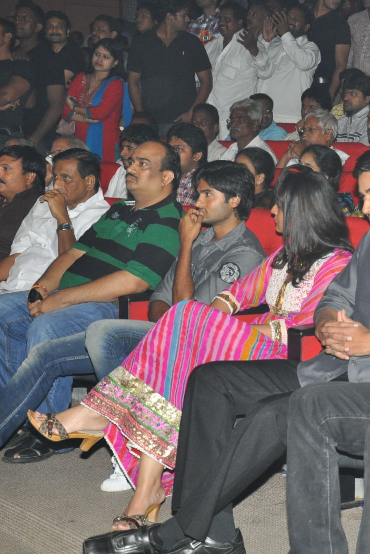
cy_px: 276
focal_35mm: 91
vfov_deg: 22.4
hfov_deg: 14.7
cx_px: 387
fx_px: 1402
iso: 800
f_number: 5.6
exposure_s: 1/80
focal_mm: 40
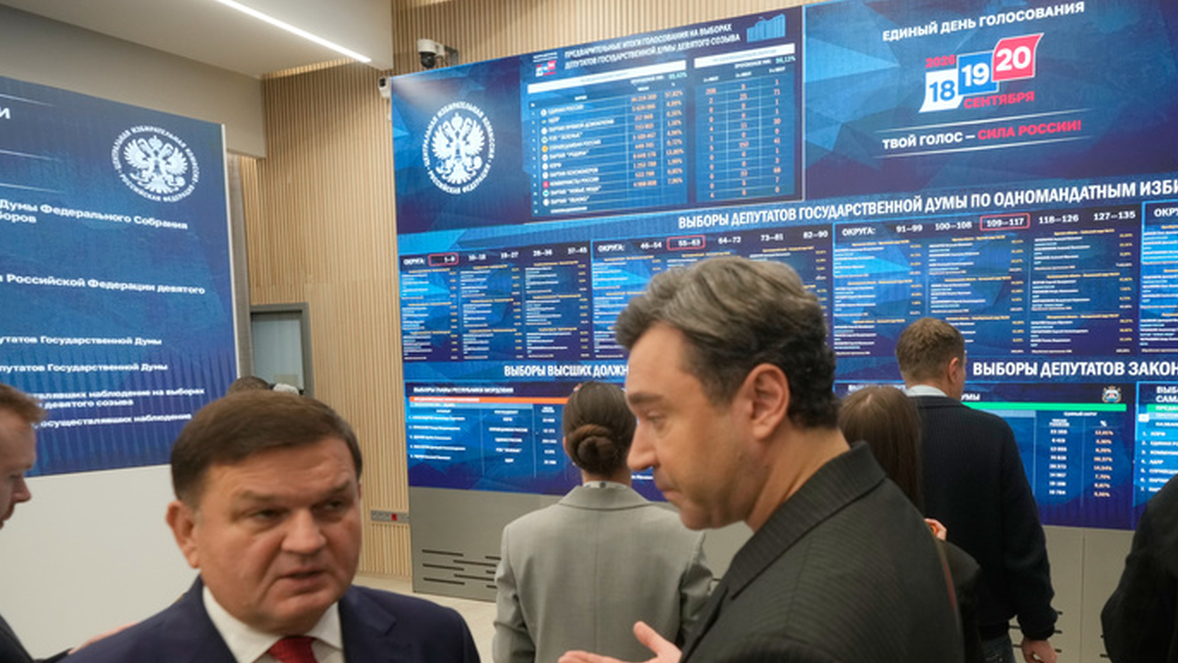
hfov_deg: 72.4
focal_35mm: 25
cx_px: 757
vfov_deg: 45.4
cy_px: 431
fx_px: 781
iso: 1000
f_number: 4
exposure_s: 1/250
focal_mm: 16
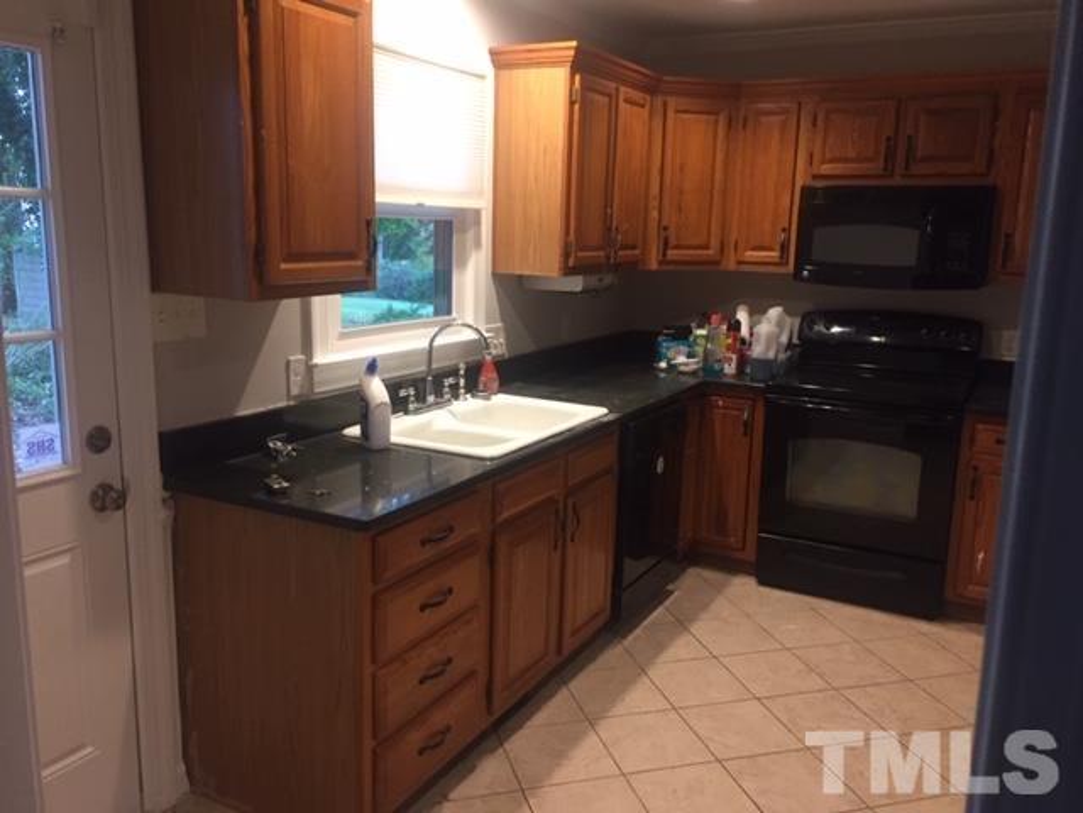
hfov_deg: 61.7
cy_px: 406
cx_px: 542
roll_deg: -1.4
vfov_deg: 48.2
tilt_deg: -12.1
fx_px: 907
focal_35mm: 29
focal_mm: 4.15
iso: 160
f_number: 2.2
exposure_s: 1/30
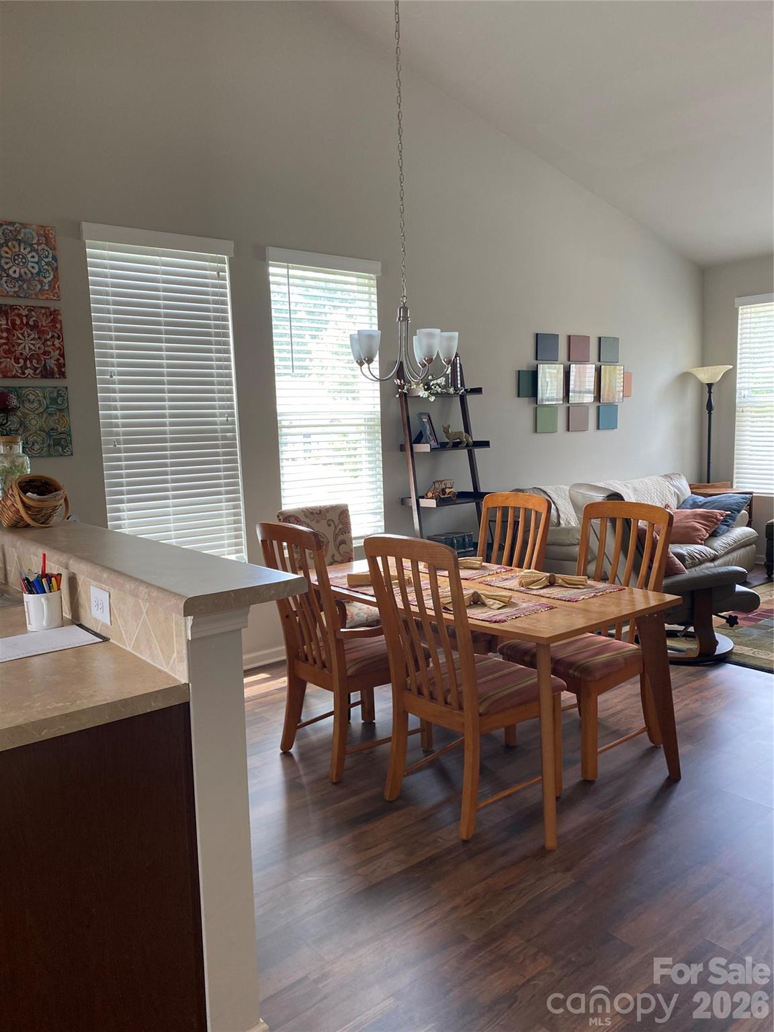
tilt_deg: -5.2
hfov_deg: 53.1
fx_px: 775
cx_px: 387
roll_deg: +1.7
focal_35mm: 26
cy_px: 516
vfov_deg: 67.3
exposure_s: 1/121
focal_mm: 4.25
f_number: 1.8
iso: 125
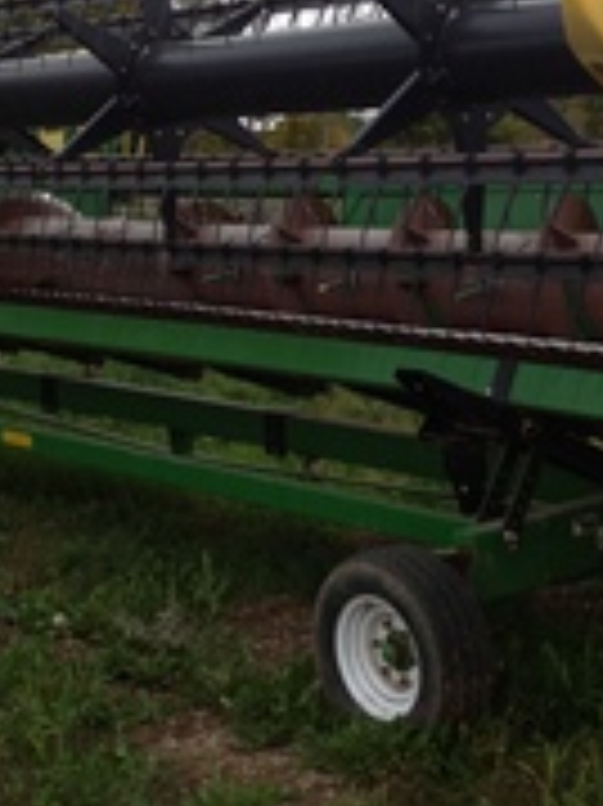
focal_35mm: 80
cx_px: 288
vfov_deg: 24.4
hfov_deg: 18.4
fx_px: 1860
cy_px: 356
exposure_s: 1/442
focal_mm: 4.28
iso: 50
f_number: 2.4
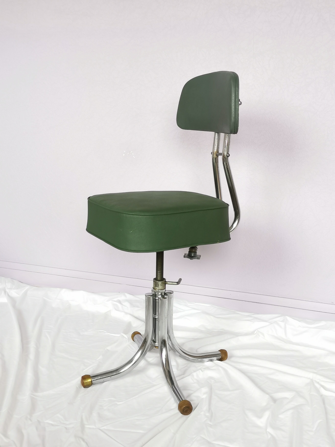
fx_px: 477
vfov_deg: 50.1
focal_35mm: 37
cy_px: 224
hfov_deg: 38.7
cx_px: 168
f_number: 1.8
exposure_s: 1/50
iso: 200
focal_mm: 5.58
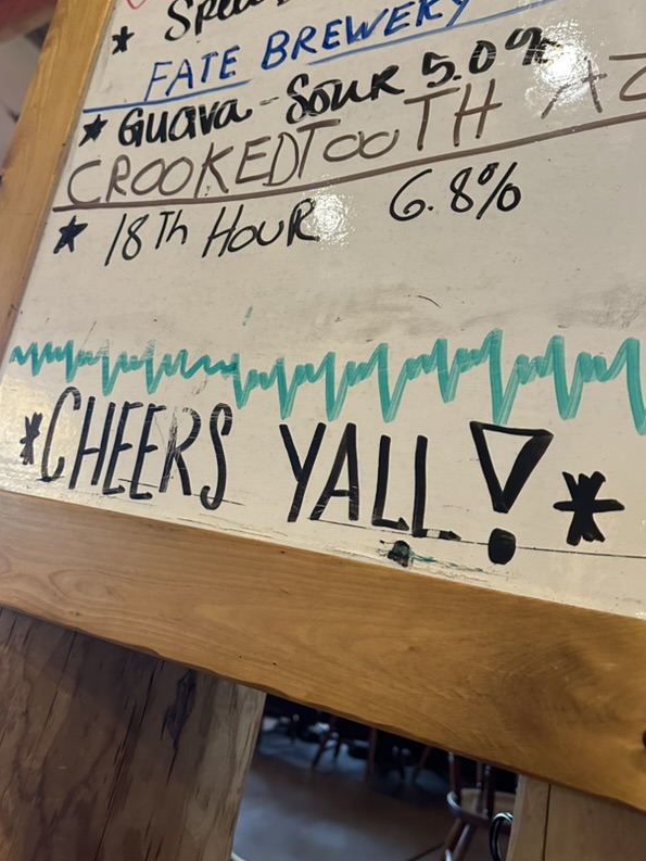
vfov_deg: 57.7
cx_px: 305
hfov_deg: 45.4
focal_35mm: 31
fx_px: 771
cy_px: 331
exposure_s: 1/60
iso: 640
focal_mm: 6.86
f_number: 1.78
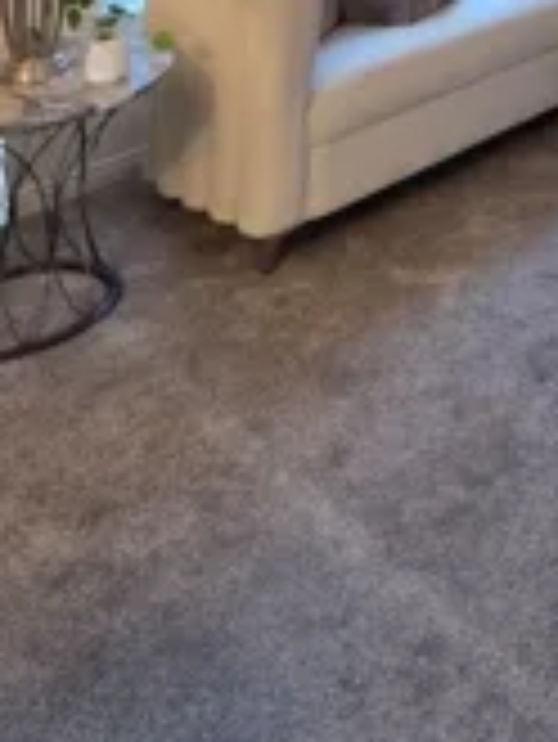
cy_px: -234
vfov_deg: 32.0
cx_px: 734
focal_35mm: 44
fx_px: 944
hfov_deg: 27.3
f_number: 2.2
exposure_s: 1/120
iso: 250
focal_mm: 2.2
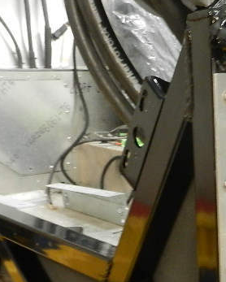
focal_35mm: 72
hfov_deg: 20.3
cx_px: 252
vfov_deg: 25.3
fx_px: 601
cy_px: 271
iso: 400
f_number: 3.5
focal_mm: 4.5
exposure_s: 1/8
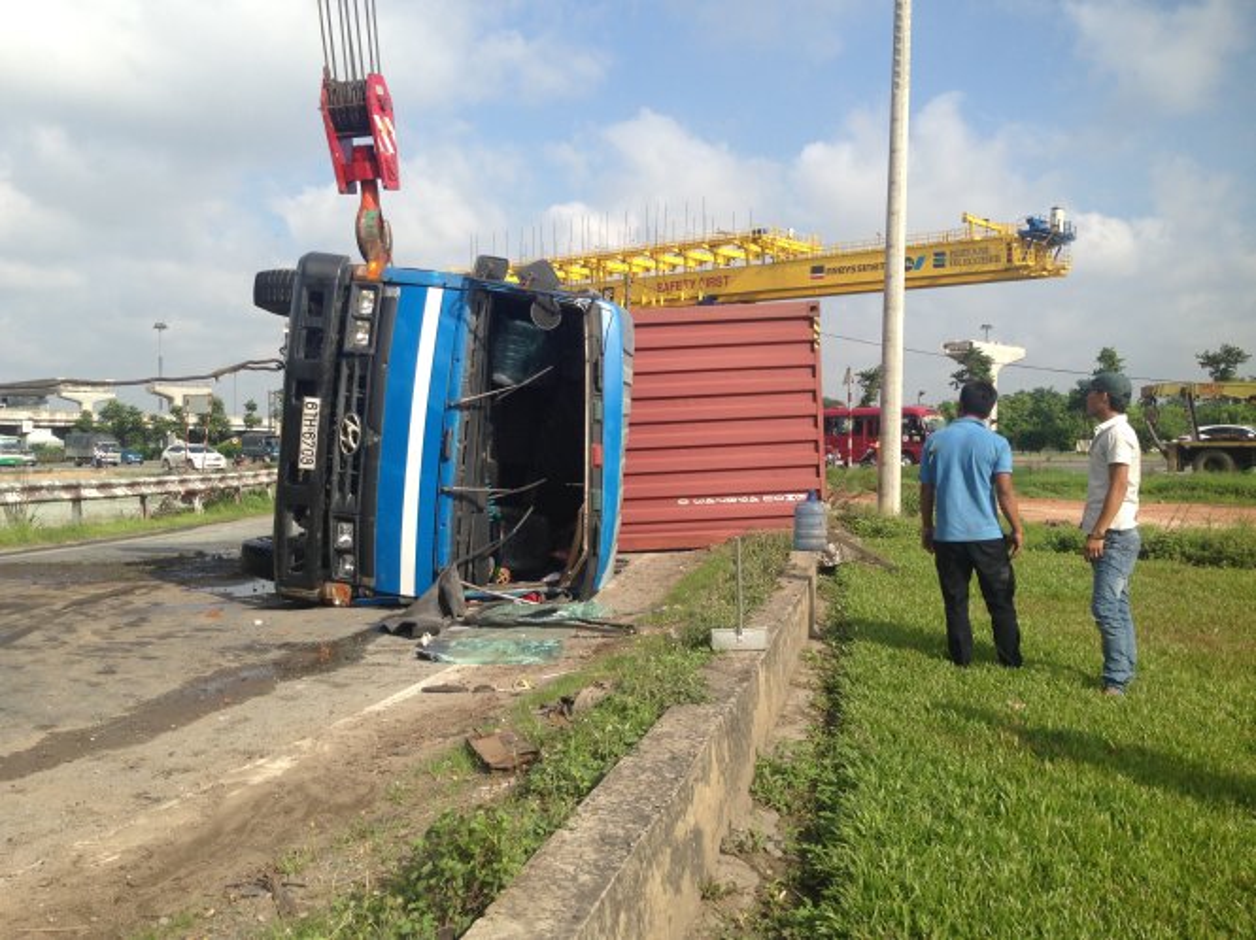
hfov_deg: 55.4
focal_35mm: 33
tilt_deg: -1.0
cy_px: 470
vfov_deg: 42.9
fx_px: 1197
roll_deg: -2.6
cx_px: 628
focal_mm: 4.12
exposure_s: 1/1232
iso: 50
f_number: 2.4
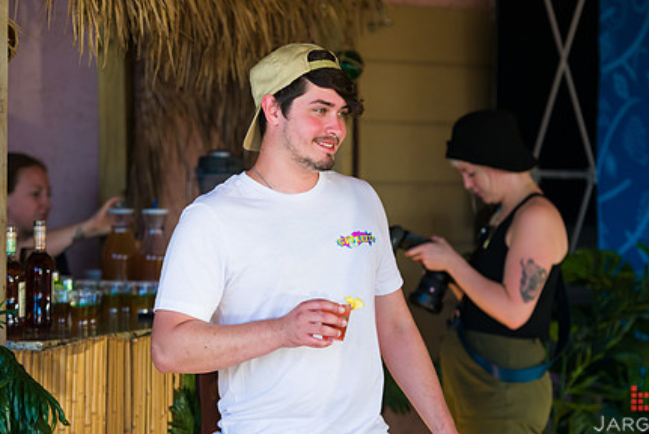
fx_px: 2958
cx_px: 301
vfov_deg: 8.4
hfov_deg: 12.5
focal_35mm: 164
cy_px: 173
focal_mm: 122
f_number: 3.2
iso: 500
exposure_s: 1/500
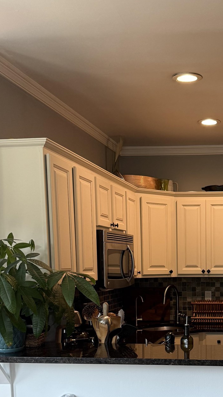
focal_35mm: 48
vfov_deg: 41.4
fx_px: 505
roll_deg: +0.1
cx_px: 210
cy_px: 306
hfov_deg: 24.1
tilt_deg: -5.0
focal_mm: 6.76
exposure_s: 1/120
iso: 200
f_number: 1.78
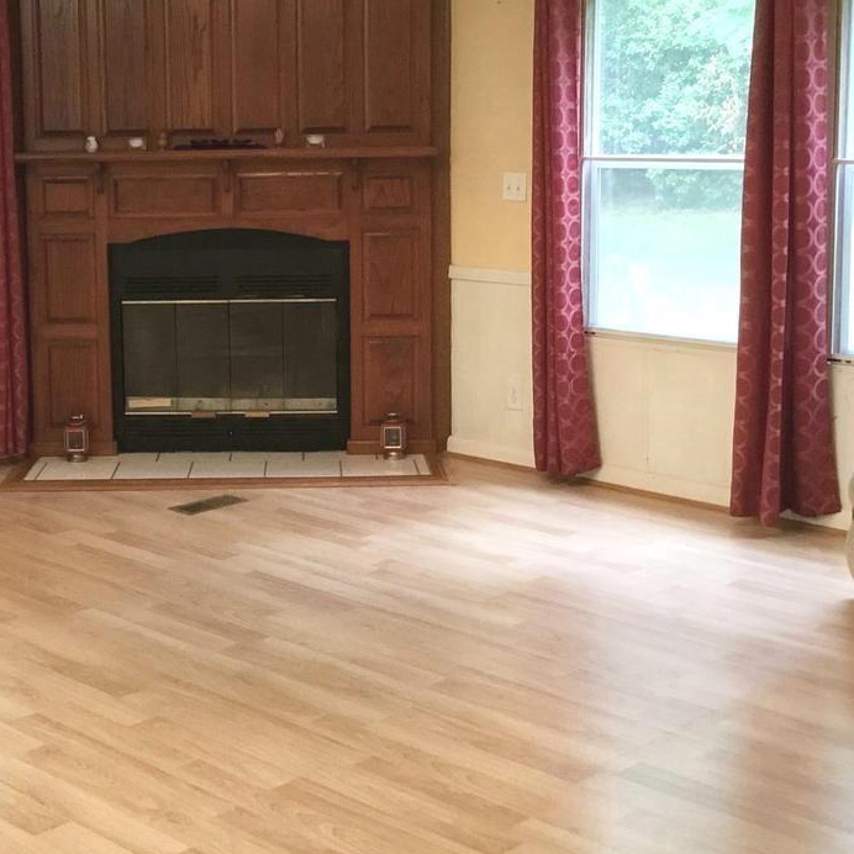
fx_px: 1591
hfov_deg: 29.6
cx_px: 222
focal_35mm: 57
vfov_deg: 29.9
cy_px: 309
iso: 100
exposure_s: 1/30
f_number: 2.4
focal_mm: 3.3
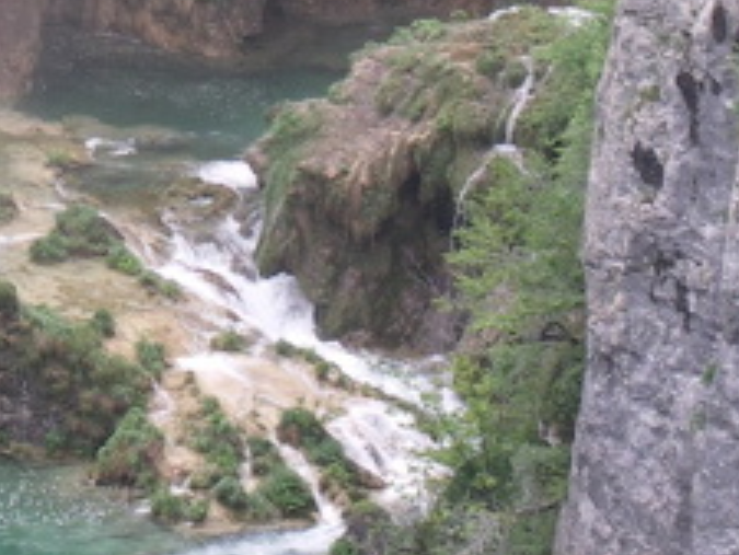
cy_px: -102
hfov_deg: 6.1
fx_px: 6835
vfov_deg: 4.6
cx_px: -388
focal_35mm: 320
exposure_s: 1/100
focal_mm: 23.4
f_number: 3.5
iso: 50
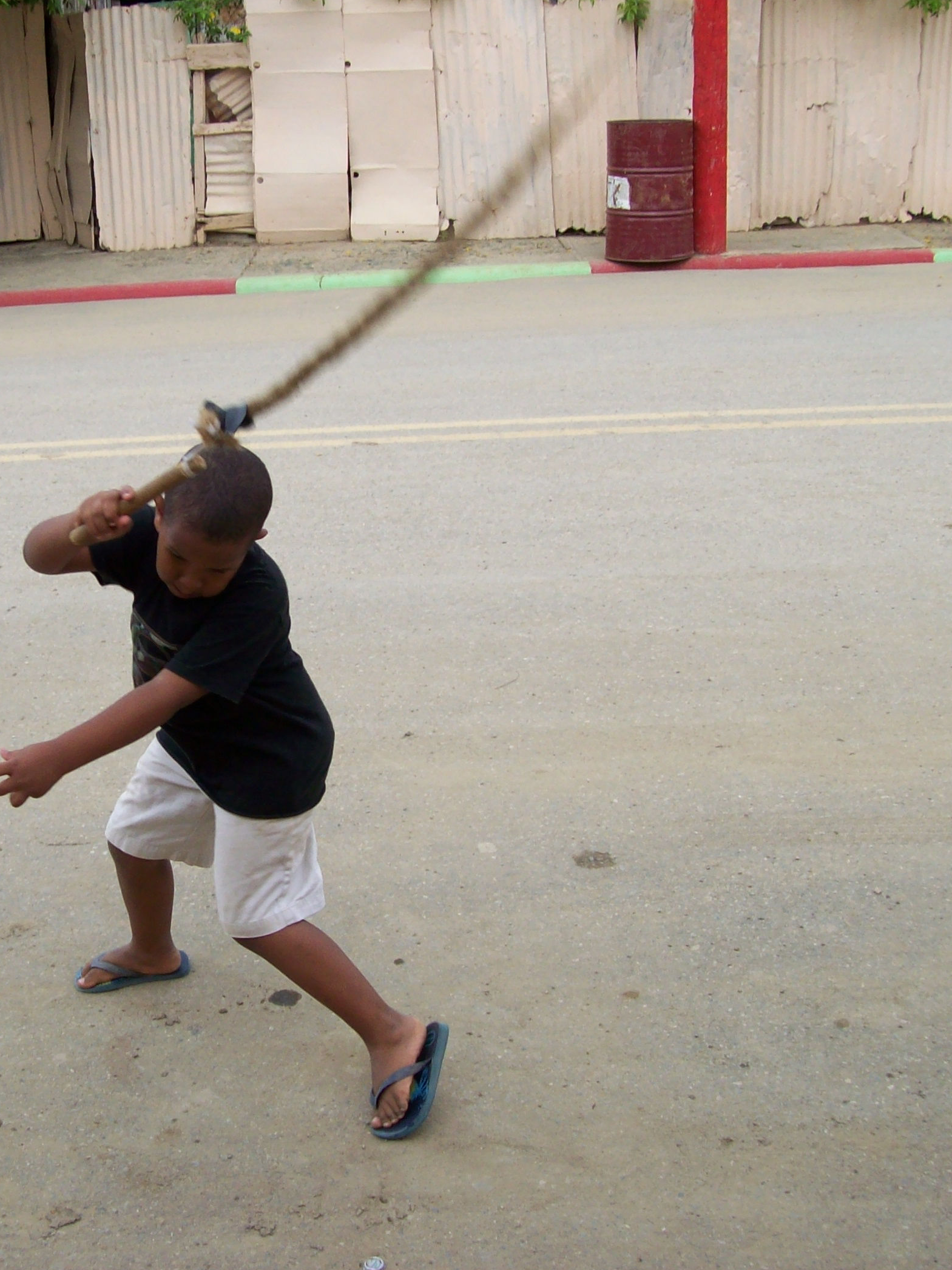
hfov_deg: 29.3
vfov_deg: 38.9
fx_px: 1797
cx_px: 268
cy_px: 632
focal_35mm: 49
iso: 80
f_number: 2.7
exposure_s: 1/288
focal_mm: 6
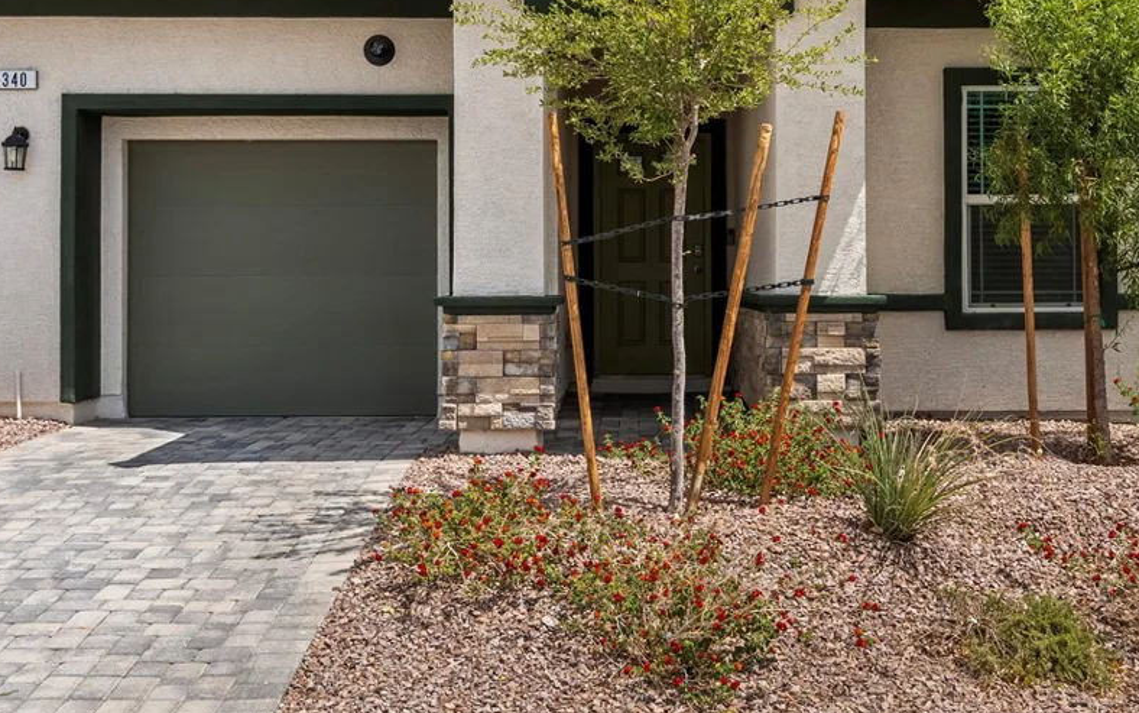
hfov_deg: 44.2
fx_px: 1397
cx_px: 665
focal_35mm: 45
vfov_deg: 28.5
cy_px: 263
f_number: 8
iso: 400
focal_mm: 23
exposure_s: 1/8000
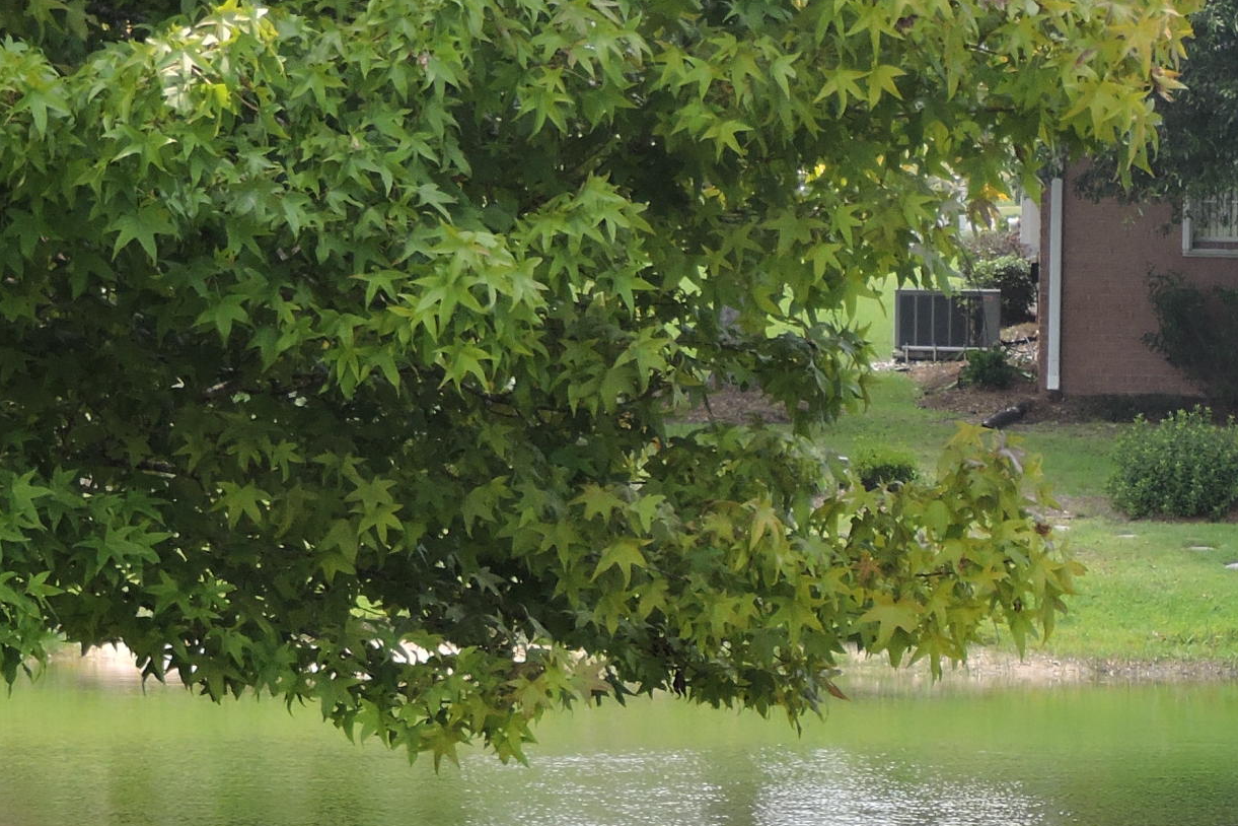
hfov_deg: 5.9
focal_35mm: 345
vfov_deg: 4.0
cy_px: 1129
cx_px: 1470
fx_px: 11863
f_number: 5
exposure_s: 1/160
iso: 100
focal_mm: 24.2
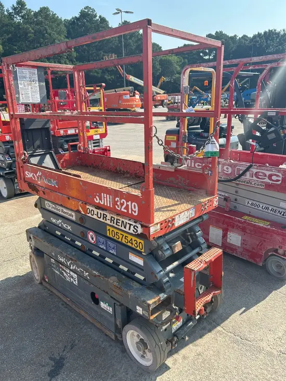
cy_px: 190
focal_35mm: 26
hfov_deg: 53.1
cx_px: 143
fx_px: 286
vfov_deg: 67.3
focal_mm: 5.7
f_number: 1.5
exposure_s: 1/1934
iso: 50
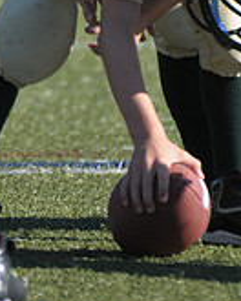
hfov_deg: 0.8
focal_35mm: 1980
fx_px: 17653
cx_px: 68
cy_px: -197
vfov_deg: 1.0
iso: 640
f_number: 4
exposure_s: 1/3200
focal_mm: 400
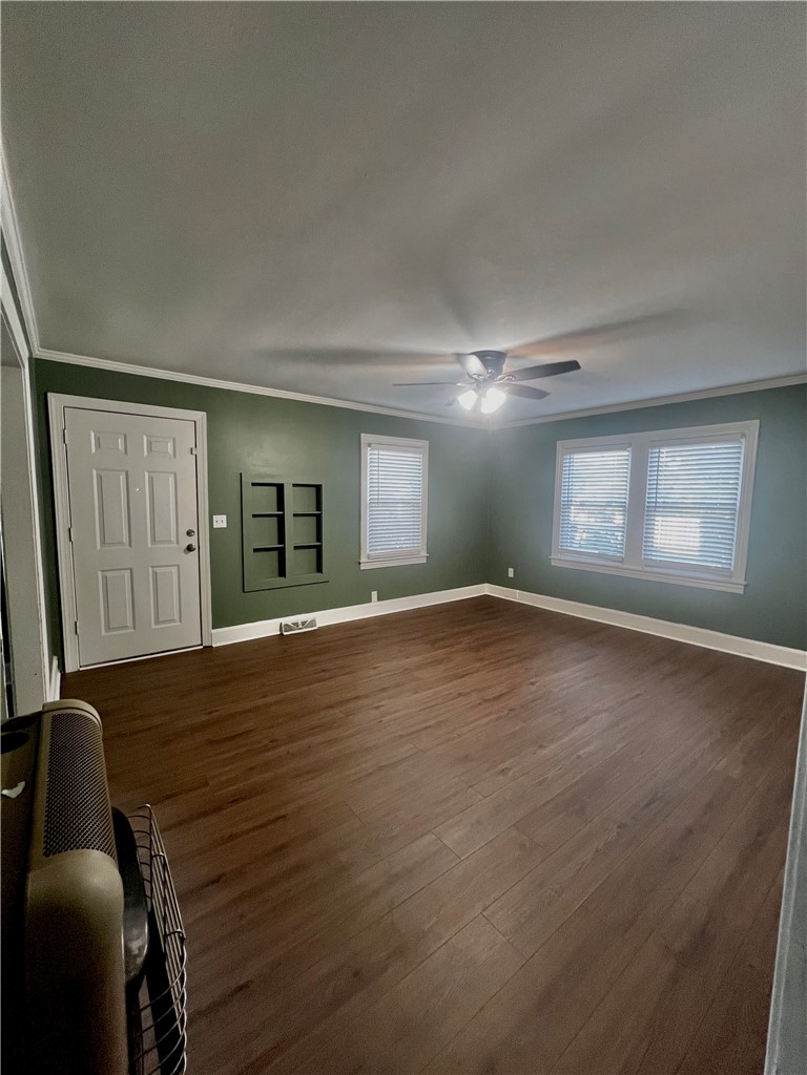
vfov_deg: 106.2
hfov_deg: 89.9
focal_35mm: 13
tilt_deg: -4.9
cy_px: 538
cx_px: 404
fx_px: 404
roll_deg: +0.8
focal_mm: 1.57
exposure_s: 1/60
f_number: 1.8
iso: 250
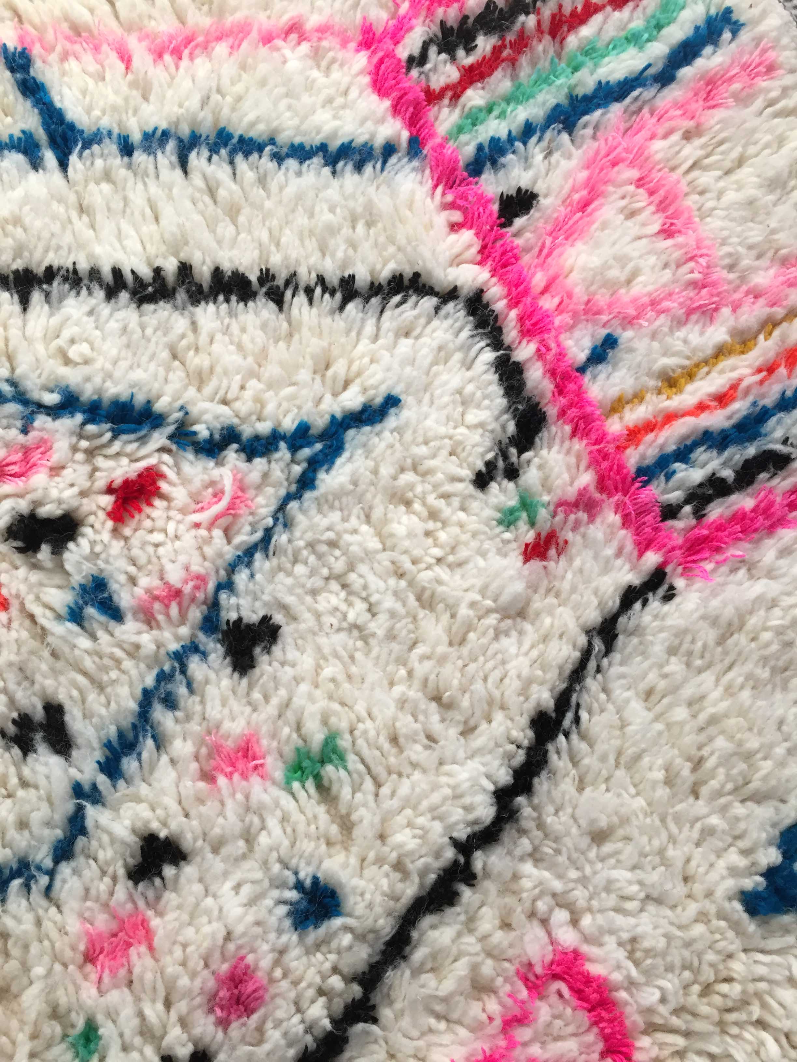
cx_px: 398
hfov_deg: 48.2
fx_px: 890
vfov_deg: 61.7
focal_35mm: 29
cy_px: 531
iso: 50
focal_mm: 4.15
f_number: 2.2
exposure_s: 1/33
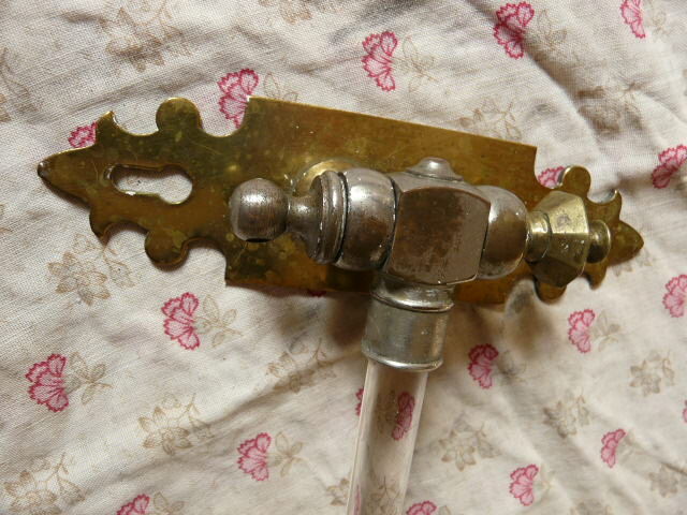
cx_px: 344
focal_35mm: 28
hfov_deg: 63.4
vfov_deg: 49.7
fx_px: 556
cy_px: 258
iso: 100
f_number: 2.8
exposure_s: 1/30
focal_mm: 4.6
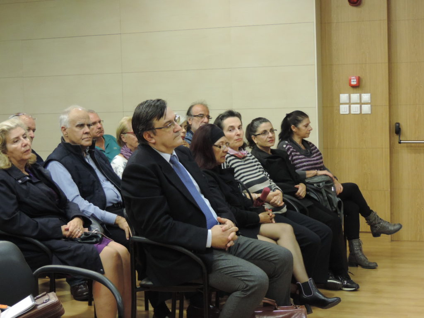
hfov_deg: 27.8
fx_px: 857
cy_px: 159
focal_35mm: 70
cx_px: 212
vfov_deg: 21.0
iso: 800
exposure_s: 1/15
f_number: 3.9
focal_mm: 12.4
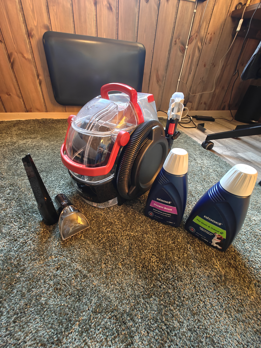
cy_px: 174
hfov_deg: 85.7
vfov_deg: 102.1
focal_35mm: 14
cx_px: 130
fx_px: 141
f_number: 2.2
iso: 1000
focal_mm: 2.62
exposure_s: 1/17
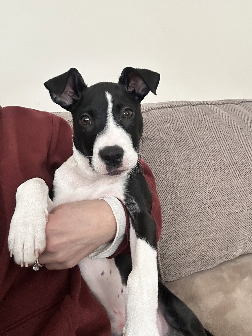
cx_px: 126
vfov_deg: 60.0
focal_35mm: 30
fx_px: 291
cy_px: 168
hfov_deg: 46.8
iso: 200
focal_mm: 2.69
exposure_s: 1/60
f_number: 1.9
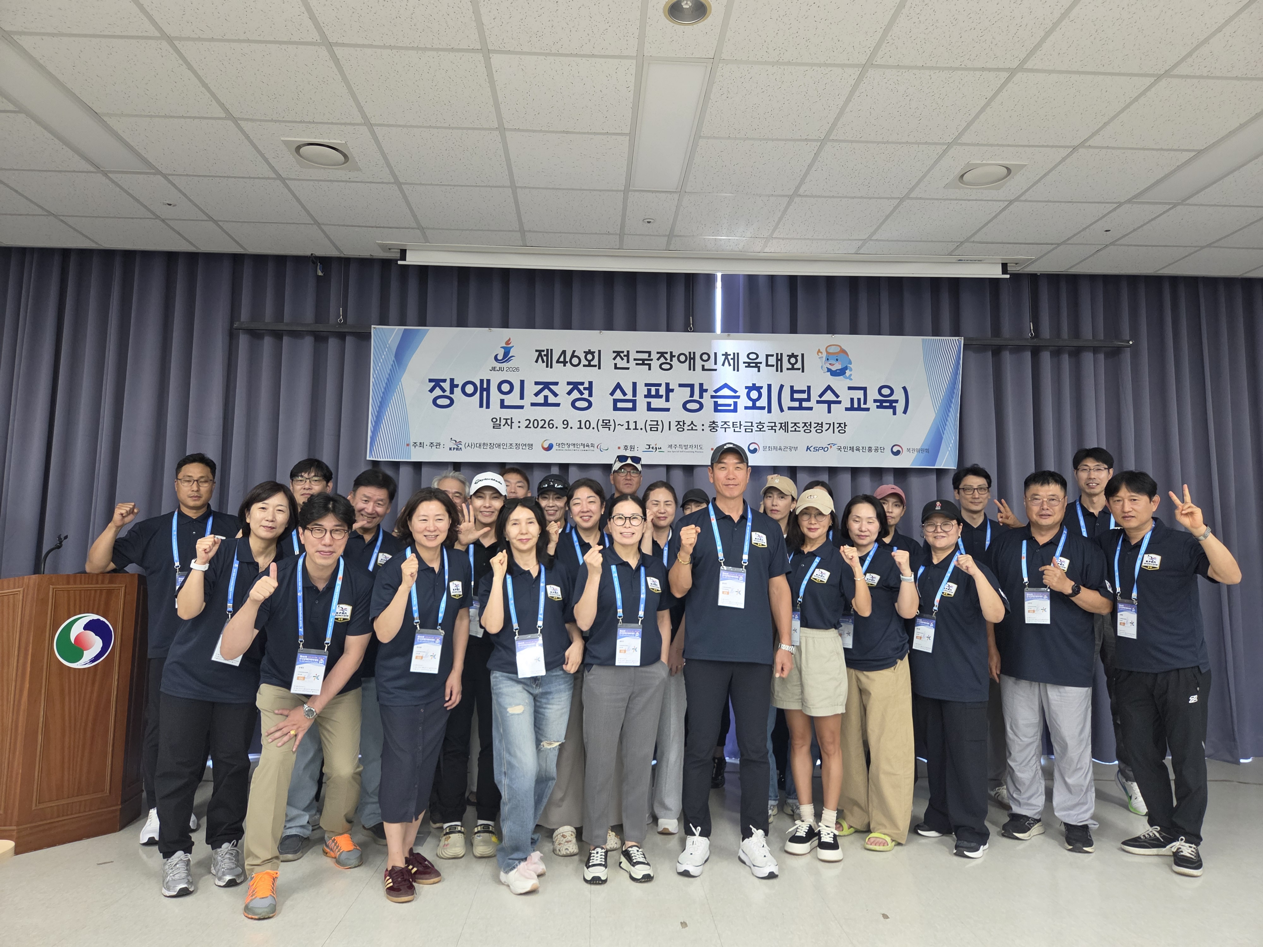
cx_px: 632
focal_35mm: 23
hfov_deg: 73.9
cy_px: 474
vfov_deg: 58.9
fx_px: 839
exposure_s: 1/120
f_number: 1.8
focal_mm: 5.4
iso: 640
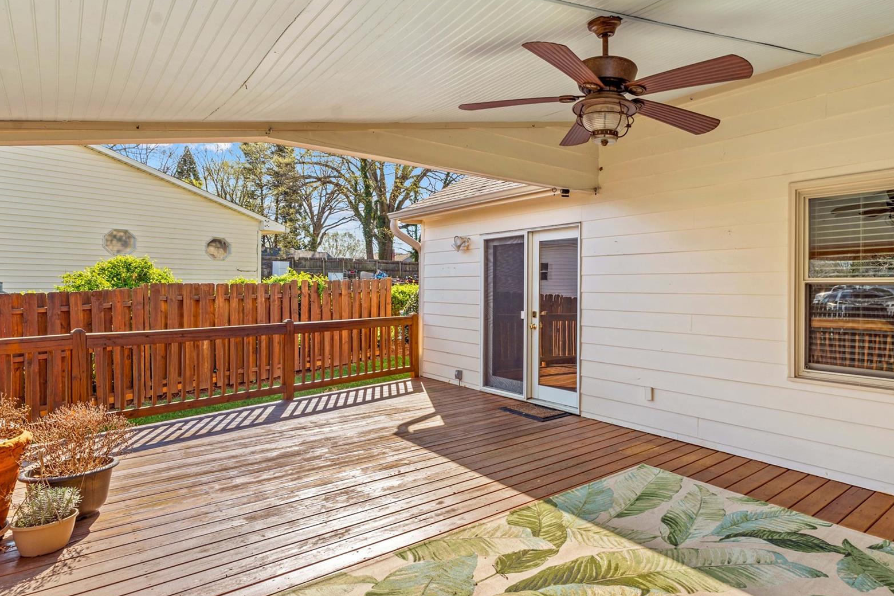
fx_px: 521
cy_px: 286
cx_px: 568
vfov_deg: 59.5
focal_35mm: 21
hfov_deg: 79.5
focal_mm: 16
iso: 100
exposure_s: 1/40
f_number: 8
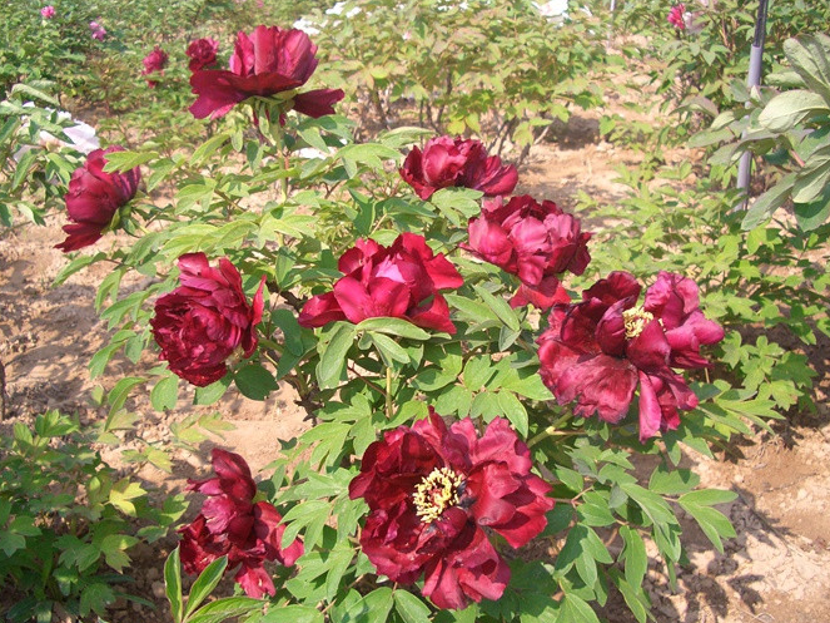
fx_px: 911
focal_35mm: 38
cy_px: 335
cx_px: 382
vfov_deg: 37.7
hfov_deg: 48.9
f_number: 2.6
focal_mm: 5.8
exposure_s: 1/400
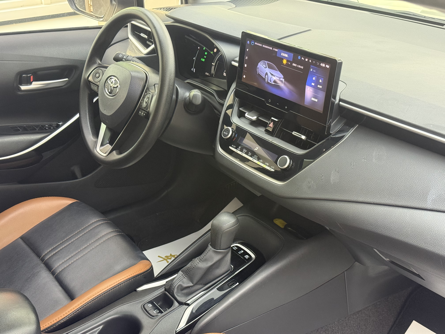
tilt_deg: -25.1
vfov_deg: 30.3
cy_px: 167
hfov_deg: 39.7
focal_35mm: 48
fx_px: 617
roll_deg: +0.3
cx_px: 222
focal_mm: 6.76
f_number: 1.78
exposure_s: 1/51
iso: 250
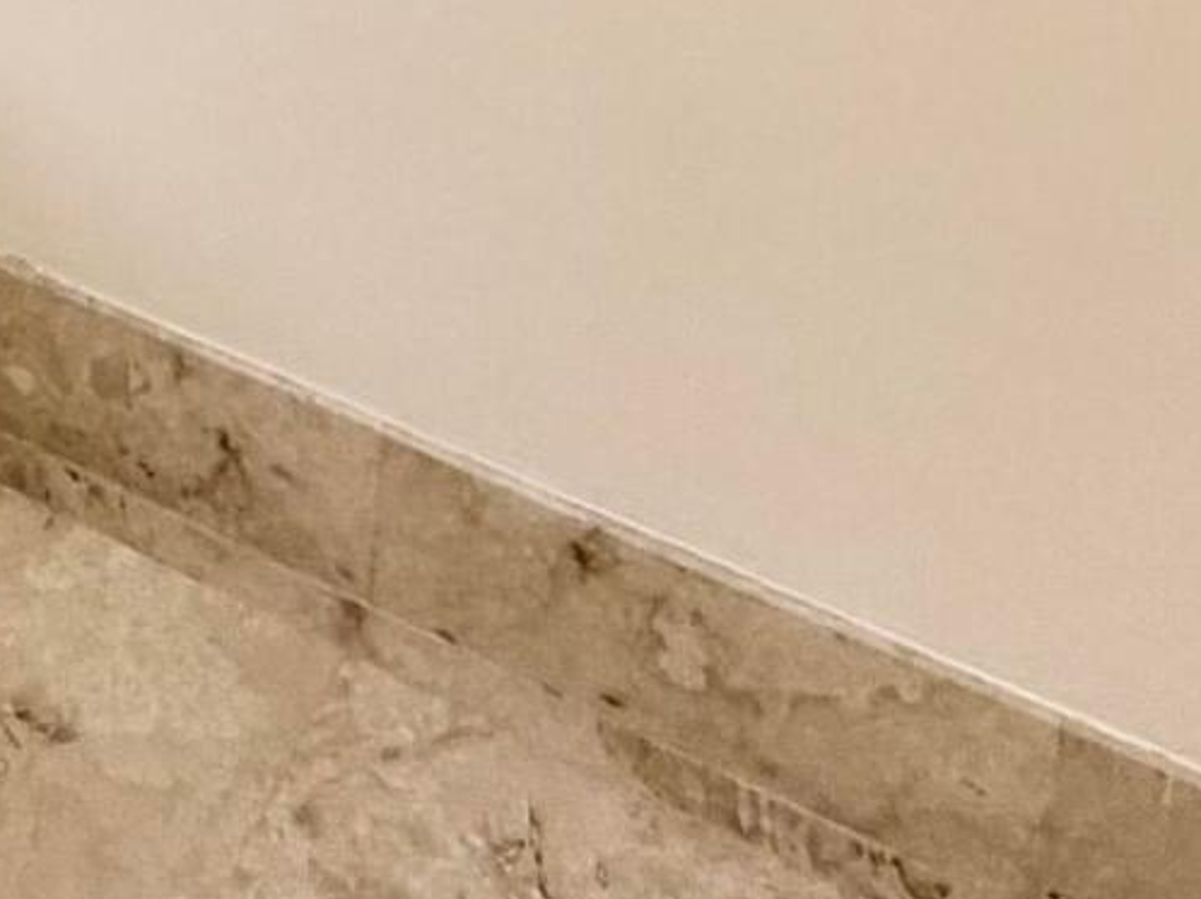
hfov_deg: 18.9
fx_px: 2809
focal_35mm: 81
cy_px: -1224
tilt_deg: -6.0
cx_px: -919
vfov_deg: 13.5
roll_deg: -0.1
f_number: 2.2
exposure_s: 1/120
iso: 160
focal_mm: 2.22
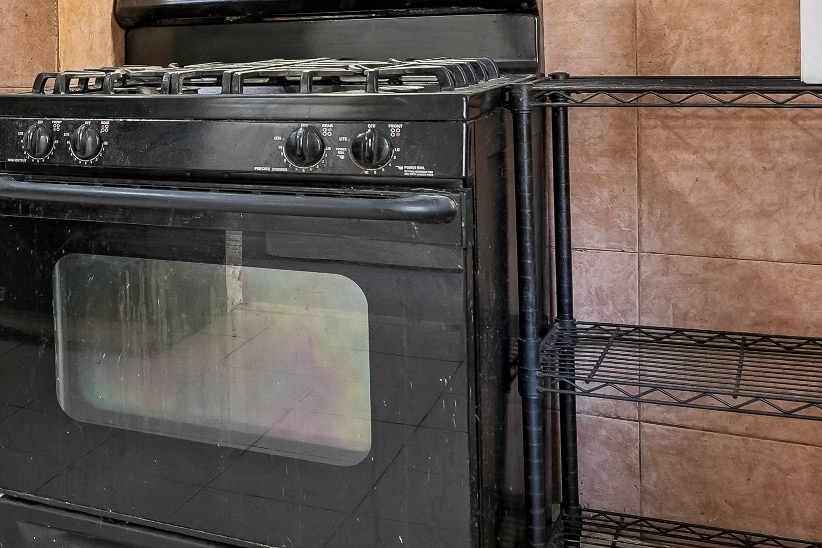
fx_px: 1187
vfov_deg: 25.3
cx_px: -148
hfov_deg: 32.1
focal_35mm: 52
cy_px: 64
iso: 250
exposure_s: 1/3.33
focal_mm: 14
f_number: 6.3
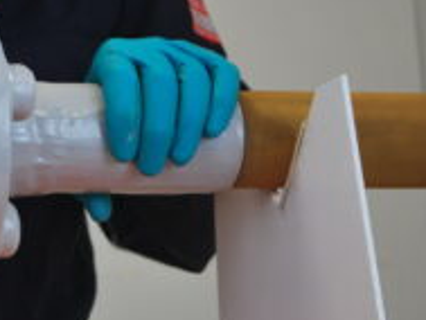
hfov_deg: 11.1
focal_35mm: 176
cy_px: 128
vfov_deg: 8.4
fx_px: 2168
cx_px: -29
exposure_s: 1/30
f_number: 5.6
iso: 400
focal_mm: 55
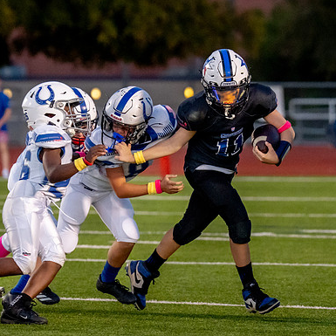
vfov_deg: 4.2
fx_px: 4557
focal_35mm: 415
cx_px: 179
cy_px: 158
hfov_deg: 4.2
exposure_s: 1/1250
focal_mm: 131
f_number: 2.8
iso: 1600
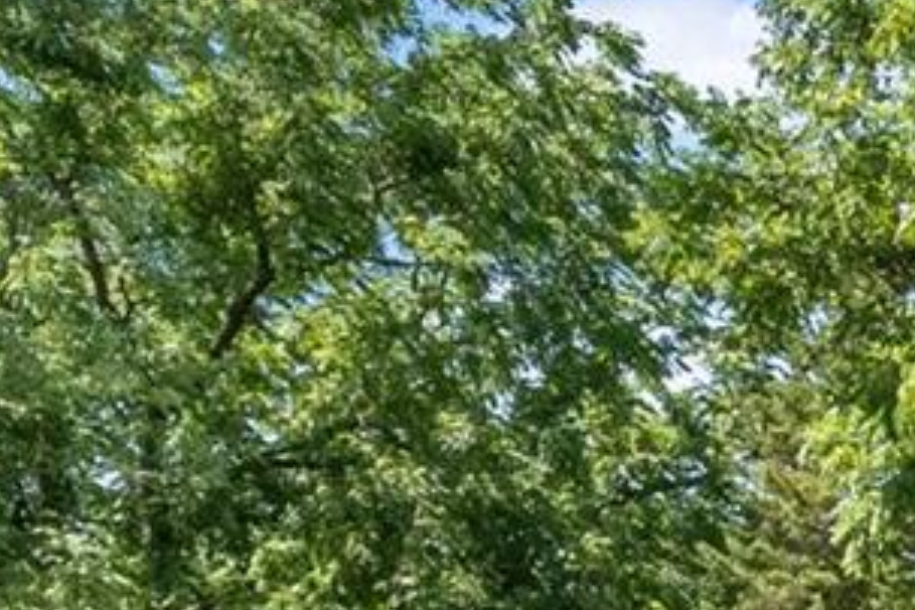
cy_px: 1132
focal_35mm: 95
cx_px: 1939
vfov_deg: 12.9
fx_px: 2414
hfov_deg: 15.8
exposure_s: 1/800
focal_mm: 9
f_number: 8
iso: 400
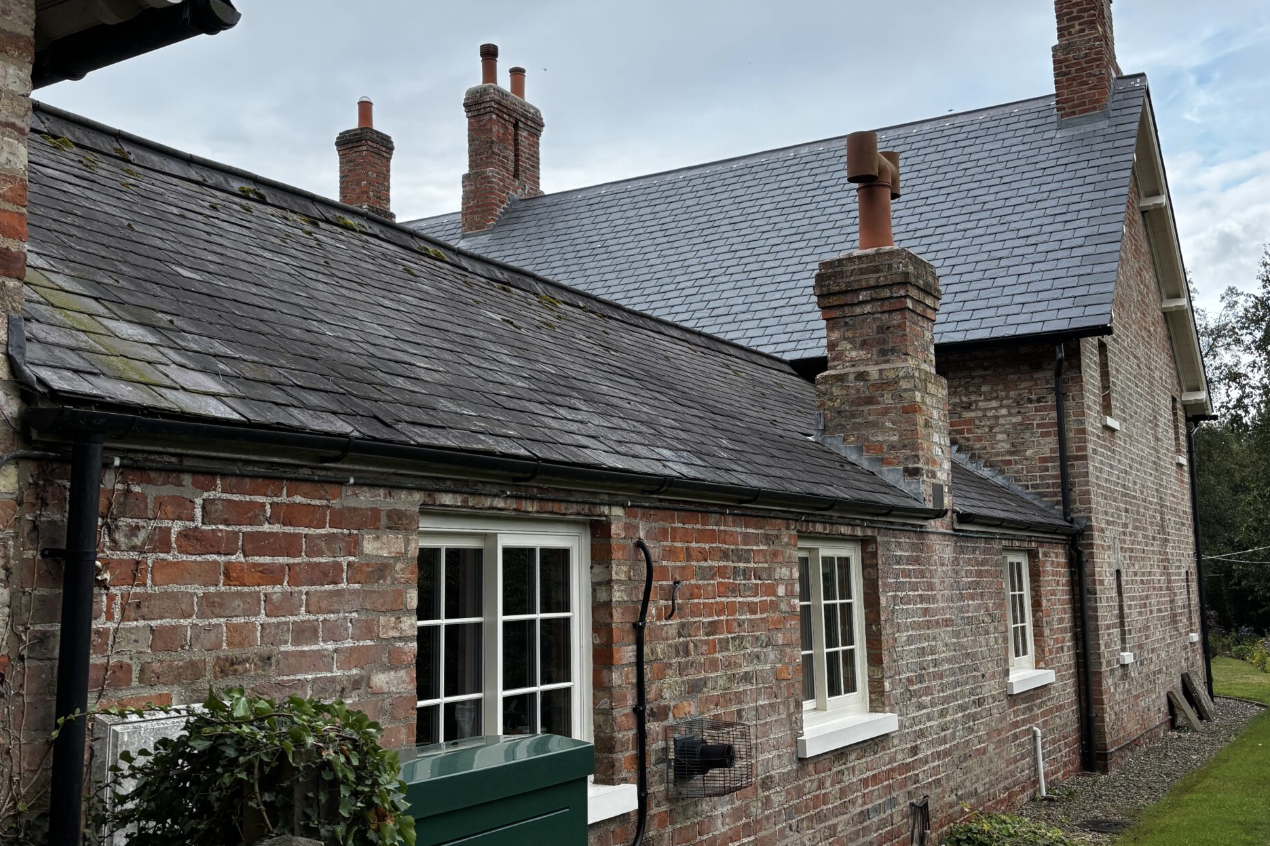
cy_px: 398
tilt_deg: +7.2
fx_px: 1305
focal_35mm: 37
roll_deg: +1.2
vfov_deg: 35.9
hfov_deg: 51.9
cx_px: 643
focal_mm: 5.96
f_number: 1.6
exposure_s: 1/1037
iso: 50
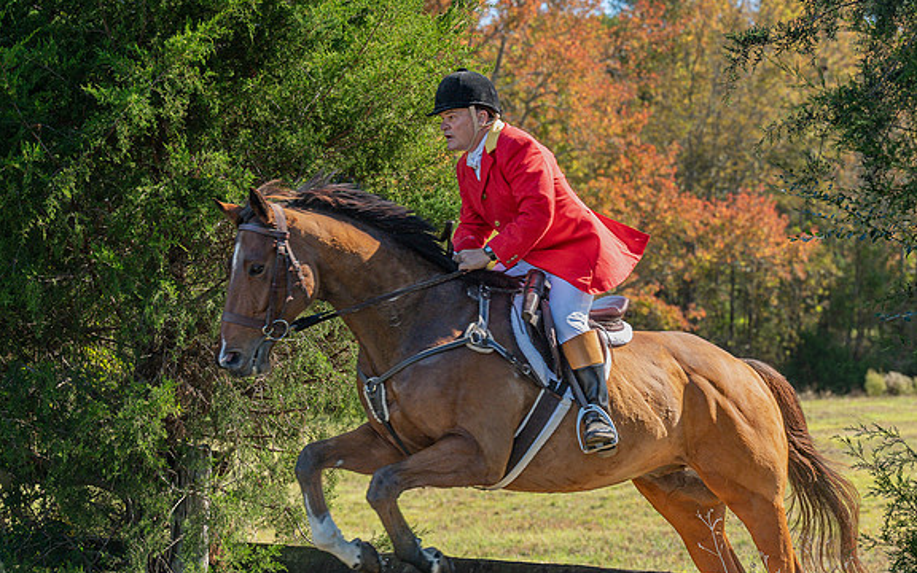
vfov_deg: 14.1
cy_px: 255
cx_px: 526
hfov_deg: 22.3
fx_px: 2324
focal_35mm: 93
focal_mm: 70
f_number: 4
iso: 500
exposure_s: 1/640
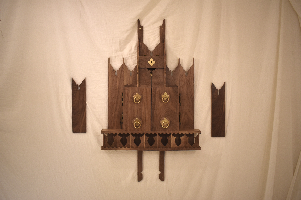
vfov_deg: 43.6
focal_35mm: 30
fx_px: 251
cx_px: 150
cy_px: 100
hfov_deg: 61.9
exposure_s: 1/30
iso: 320
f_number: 3.5
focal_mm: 20
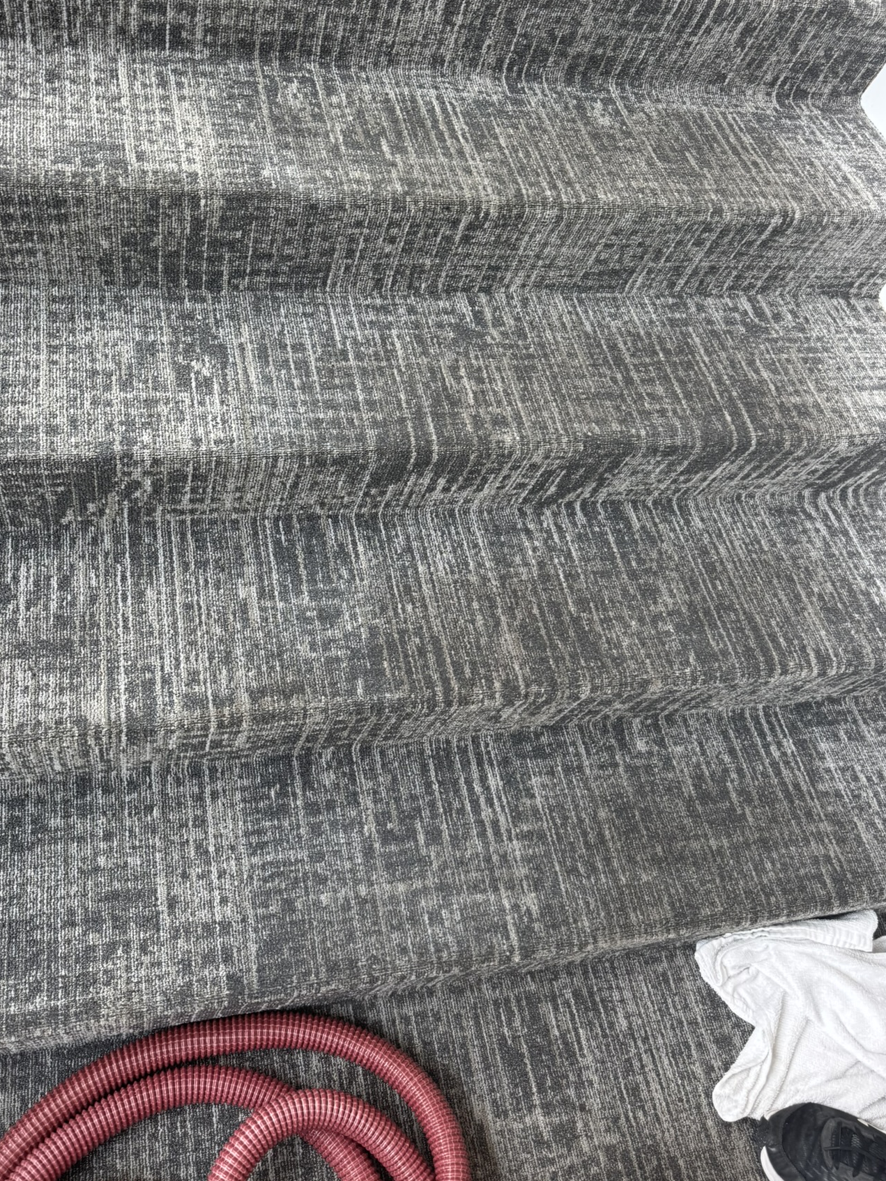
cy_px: 520
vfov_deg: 61.5
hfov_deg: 48.1
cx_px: 377
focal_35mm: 29
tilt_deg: -51.8
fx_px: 990
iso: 80
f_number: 1.78
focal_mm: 6.76
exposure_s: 1/121
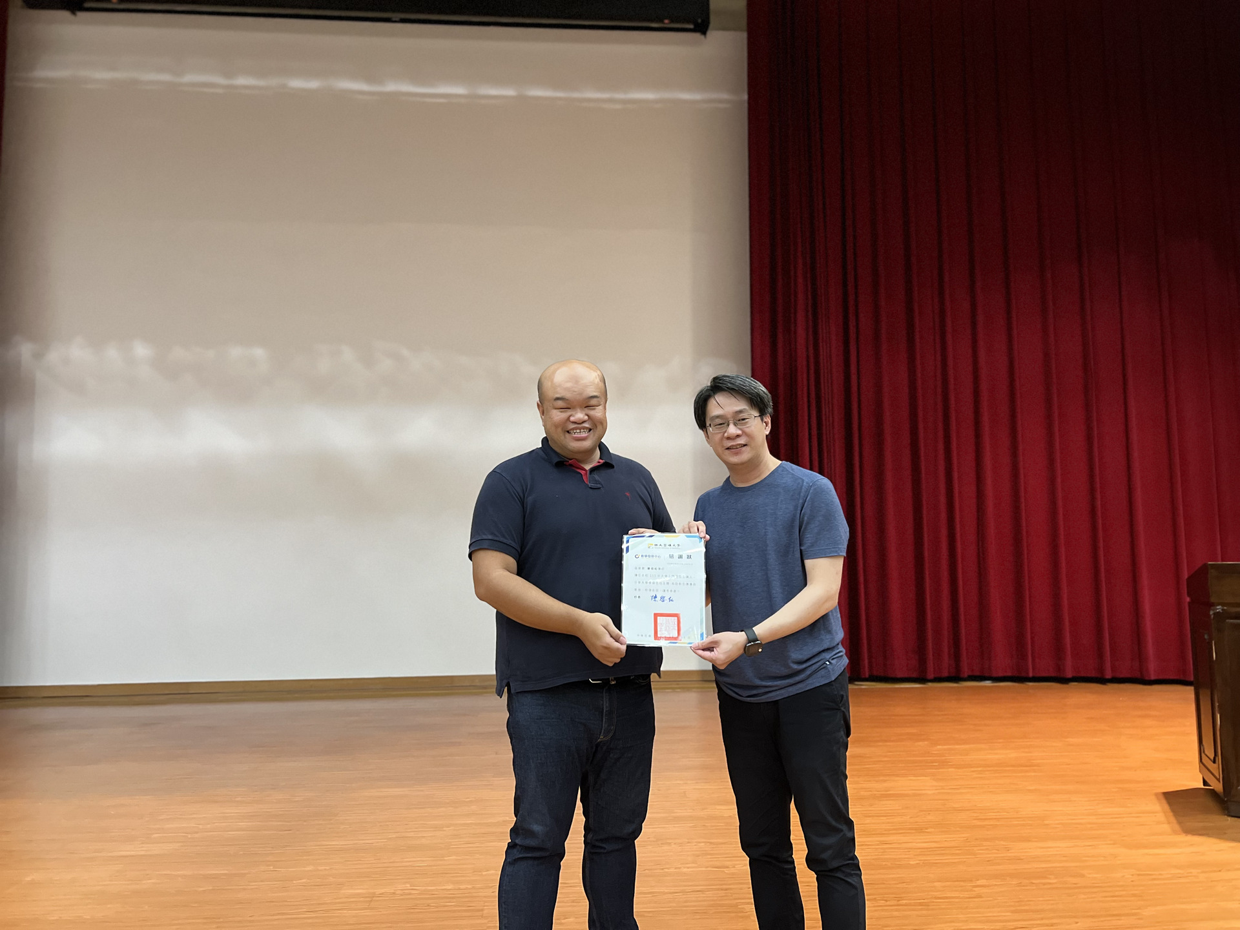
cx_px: 620
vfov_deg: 53.1
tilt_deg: +5.1
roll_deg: +1.4
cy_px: 465
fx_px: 931
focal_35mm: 26
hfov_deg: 67.3
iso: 500
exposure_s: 1/43
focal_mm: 5.7
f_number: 1.5
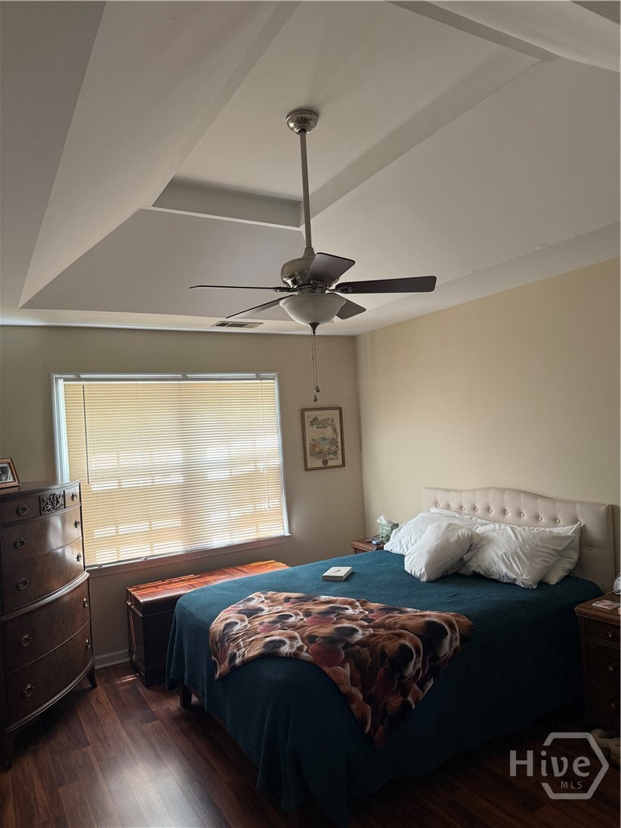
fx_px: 574
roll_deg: +2.7
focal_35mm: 24
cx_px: 310
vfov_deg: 71.6
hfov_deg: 56.8
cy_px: 414
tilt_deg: +1.6
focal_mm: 6.76
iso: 200
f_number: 1.78
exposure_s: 1/60
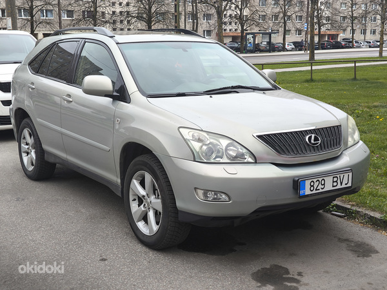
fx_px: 559
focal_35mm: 50
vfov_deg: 29.1
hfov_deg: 38.2
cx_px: 194
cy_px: 145
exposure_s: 1/141
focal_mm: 7.1
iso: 50
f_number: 1.9
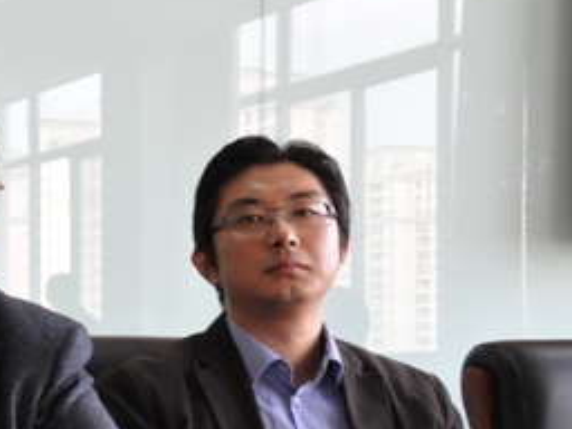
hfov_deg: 16.1
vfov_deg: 12.5
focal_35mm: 118
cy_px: 341
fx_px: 1952
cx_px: -76
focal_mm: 35
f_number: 13
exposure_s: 1/15
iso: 1600
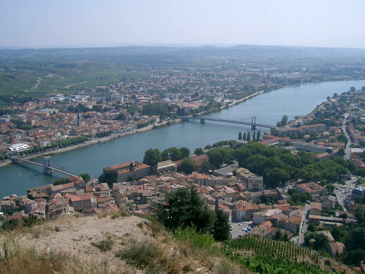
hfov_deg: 47.9
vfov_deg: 36.8
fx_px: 411
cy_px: 137
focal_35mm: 39
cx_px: 182
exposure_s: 1/1250
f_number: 4.8
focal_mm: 8
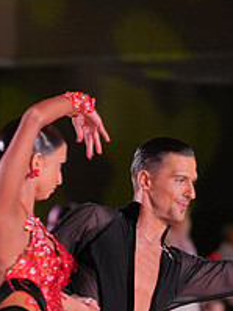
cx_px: -26
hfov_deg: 4.0
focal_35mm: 373
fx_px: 3351
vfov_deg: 5.3
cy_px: 392
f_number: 2.8
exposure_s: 1/800
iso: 1600
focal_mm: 133
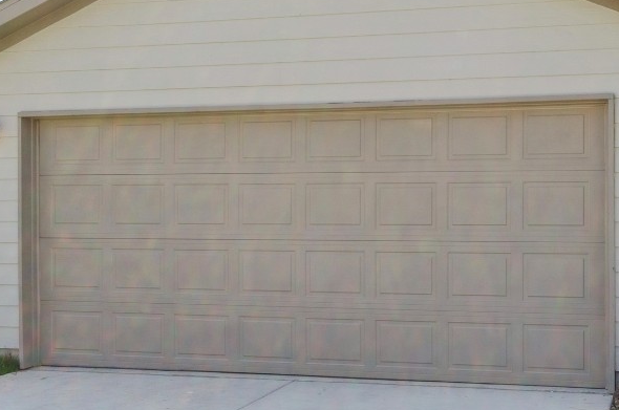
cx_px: 447
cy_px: 87
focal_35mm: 53
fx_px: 910
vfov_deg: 25.0
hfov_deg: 36.9
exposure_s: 1/250
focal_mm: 18
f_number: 8
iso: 100
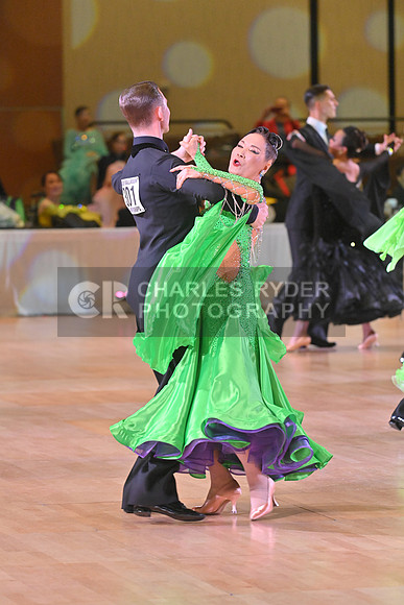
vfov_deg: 10.3
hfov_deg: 6.9
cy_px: 302
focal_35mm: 200
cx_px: 202
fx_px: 3364
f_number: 5
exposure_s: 1/400
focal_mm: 200
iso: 4000
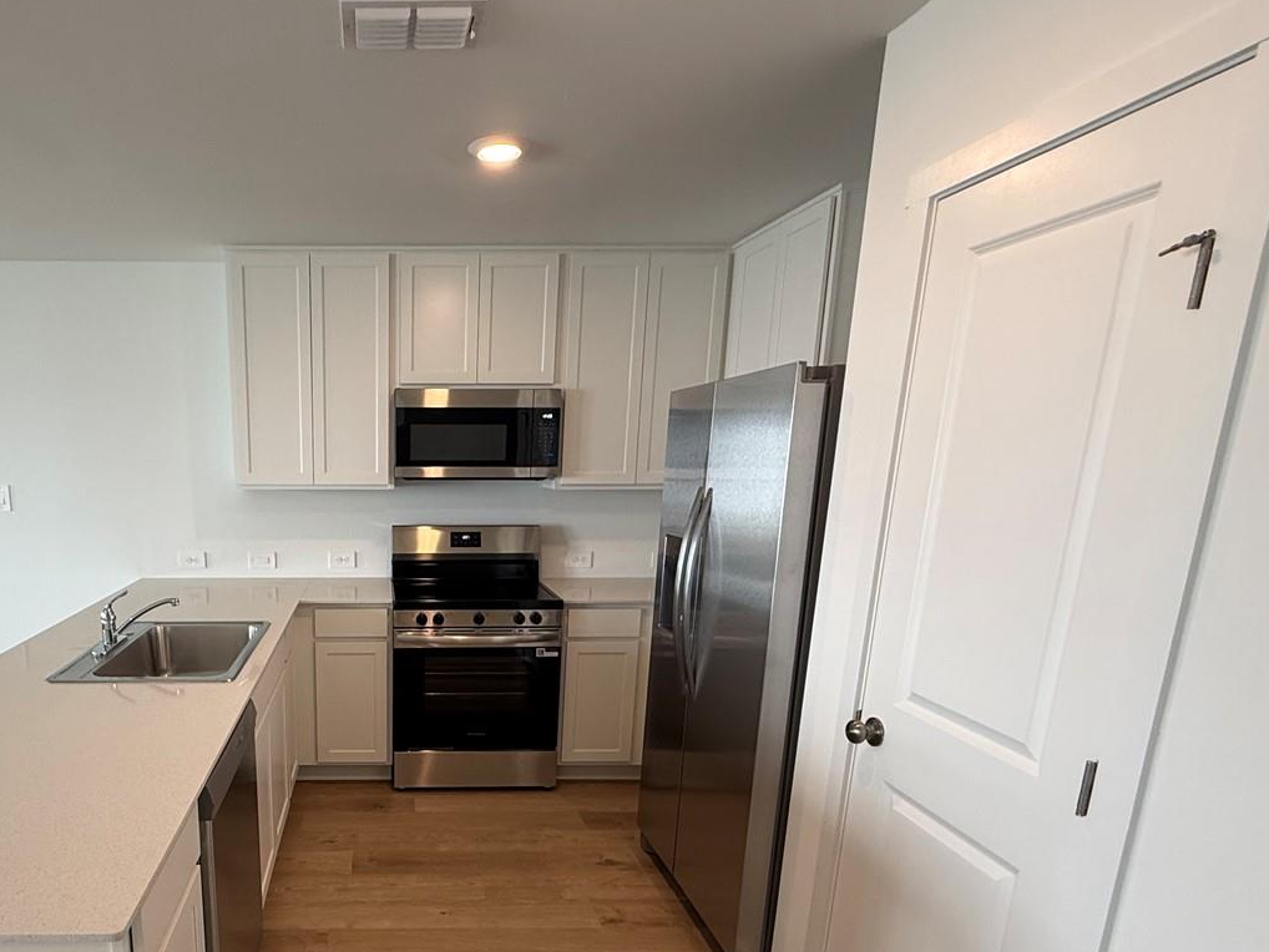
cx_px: 395
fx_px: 807
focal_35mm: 22
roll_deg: -0.5
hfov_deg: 73.4
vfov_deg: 59.6
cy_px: 637
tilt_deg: -12.0
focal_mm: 2.22
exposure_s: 1/120
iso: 160
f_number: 2.2
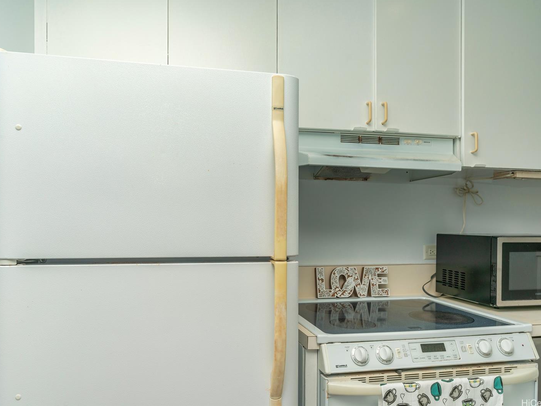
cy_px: 202
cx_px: 271
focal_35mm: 24
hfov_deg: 71.6
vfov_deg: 56.8
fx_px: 375
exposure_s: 1/250
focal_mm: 22
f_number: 10
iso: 160
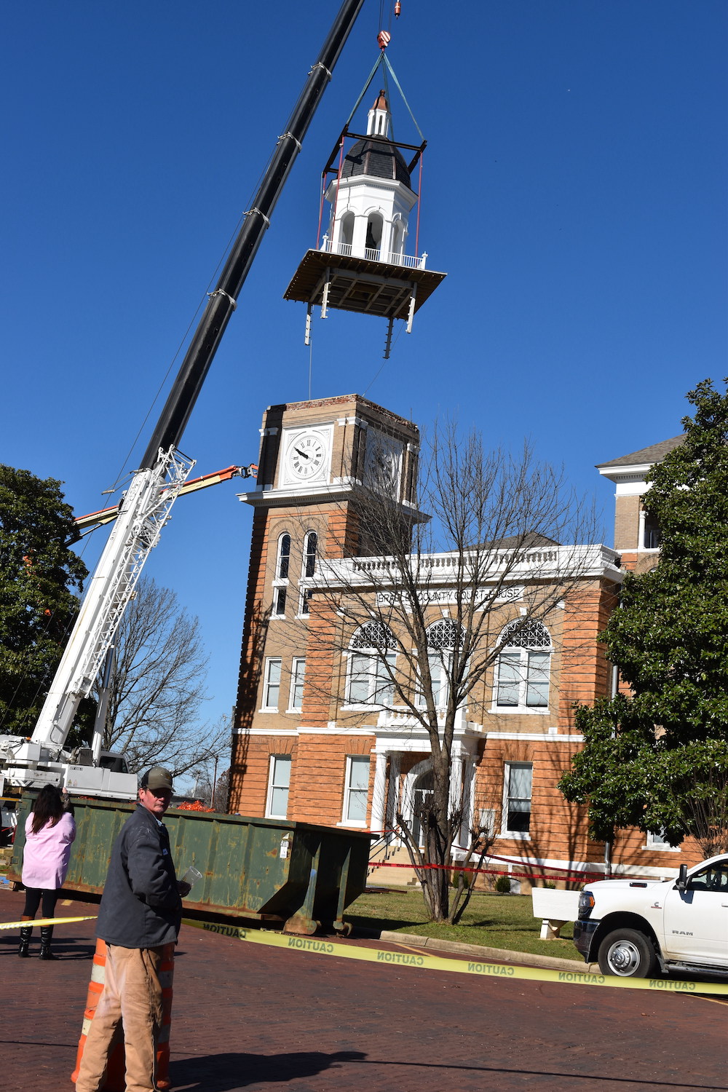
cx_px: 364
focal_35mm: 46
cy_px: 546
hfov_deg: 28.9
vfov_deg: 42.3
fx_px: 1410
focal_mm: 31
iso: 100
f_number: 10
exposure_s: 1/400
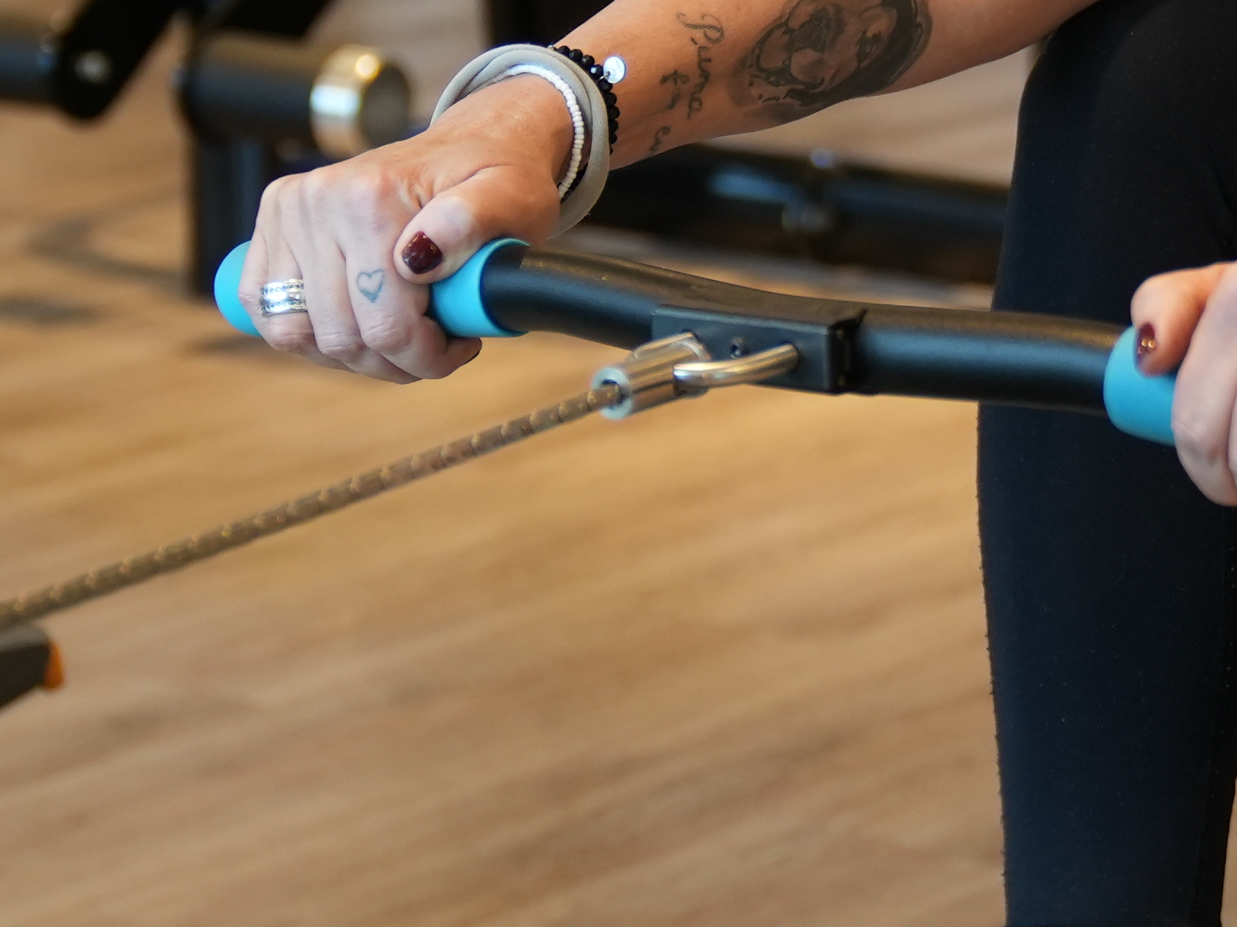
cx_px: 959
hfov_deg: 13.4
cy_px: 211
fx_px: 5253
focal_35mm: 147
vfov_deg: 10.1
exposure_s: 1/40
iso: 1000
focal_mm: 37
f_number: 2.8
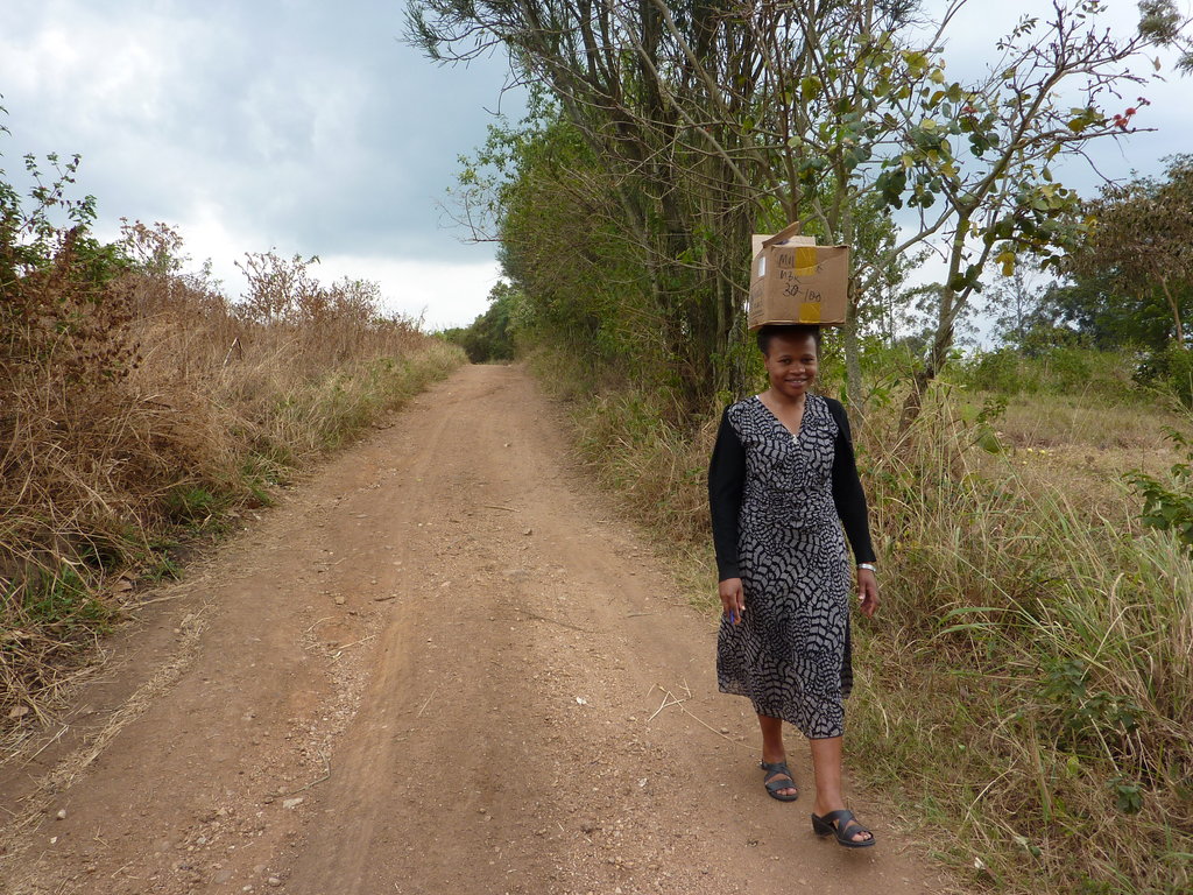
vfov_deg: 54.9
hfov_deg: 69.4
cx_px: 596
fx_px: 862
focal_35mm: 25
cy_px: 448
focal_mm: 4.1
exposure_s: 1/320
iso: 80
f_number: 4
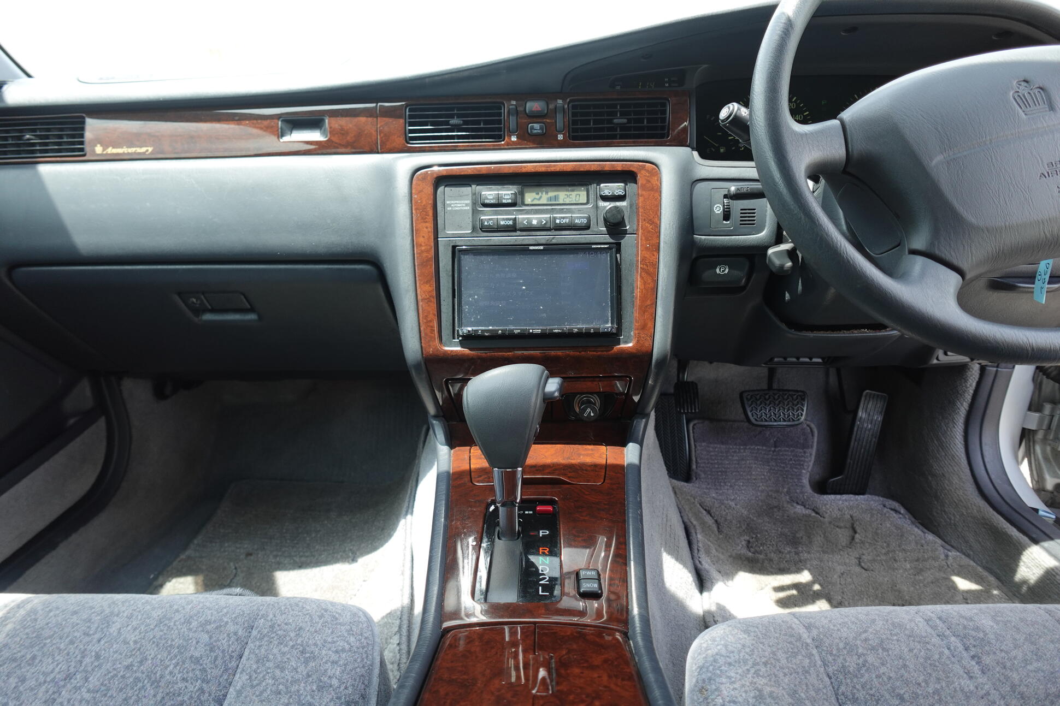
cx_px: 530
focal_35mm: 20
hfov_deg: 84.0
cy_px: 353
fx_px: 589
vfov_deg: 61.9
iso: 125
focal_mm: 7.6
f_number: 2
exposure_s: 1/400
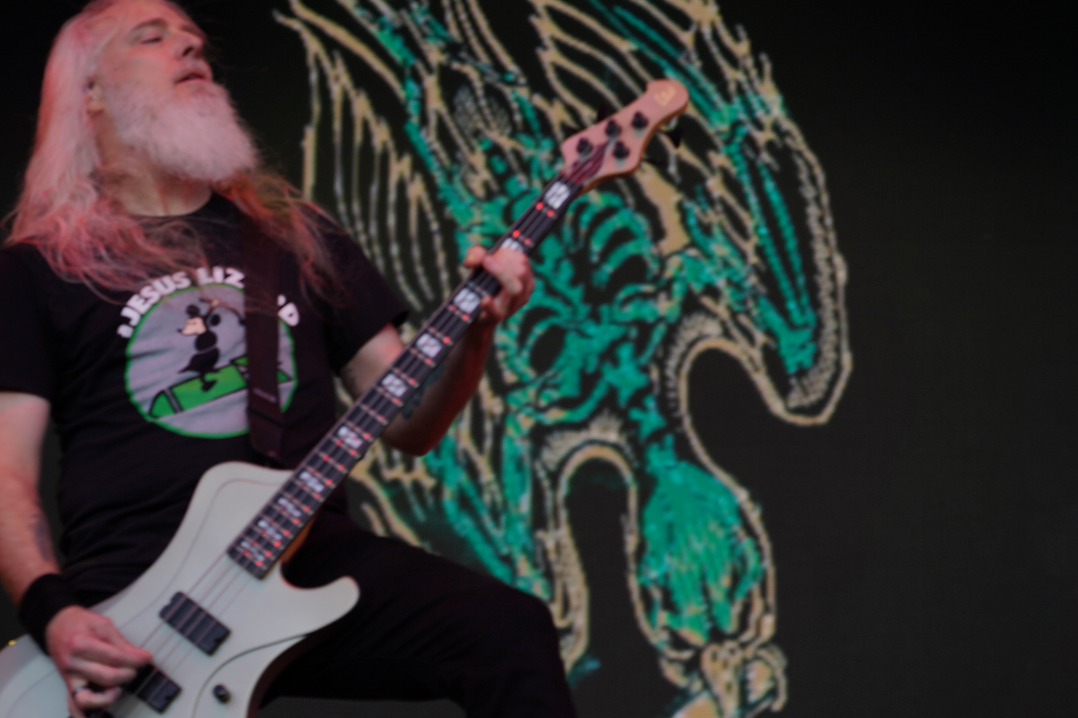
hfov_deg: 17.5
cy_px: 391
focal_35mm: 117
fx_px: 3503
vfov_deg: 11.7
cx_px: 512
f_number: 4.5
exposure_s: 1/100
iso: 125
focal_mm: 98
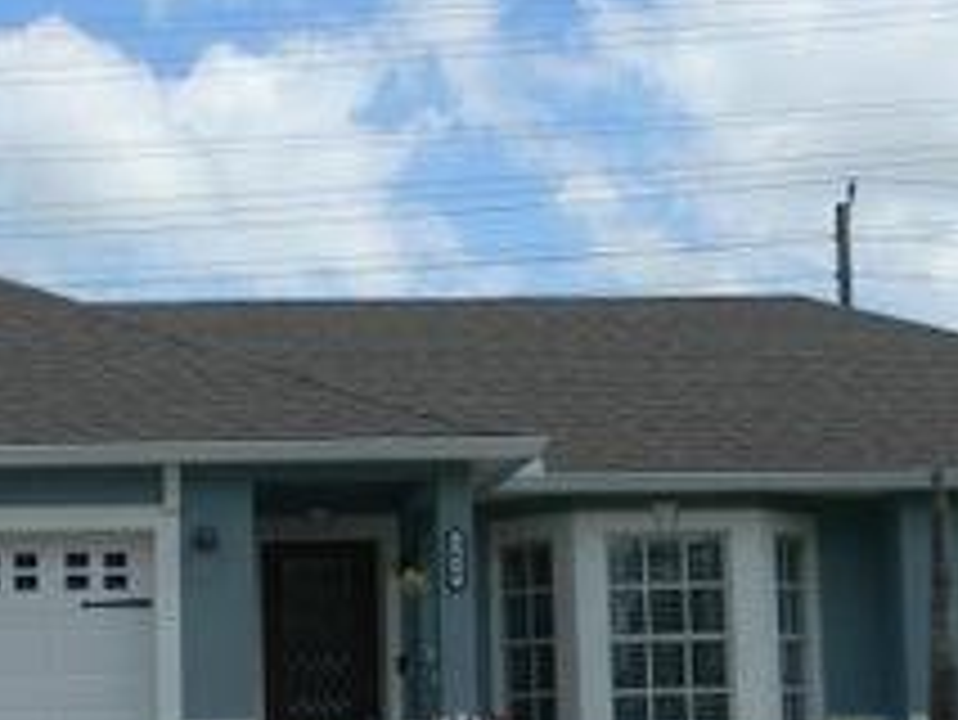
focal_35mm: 84
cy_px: 562
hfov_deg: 23.1
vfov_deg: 17.5
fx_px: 2326
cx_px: 283
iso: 80
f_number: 7
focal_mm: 5
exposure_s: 1/326
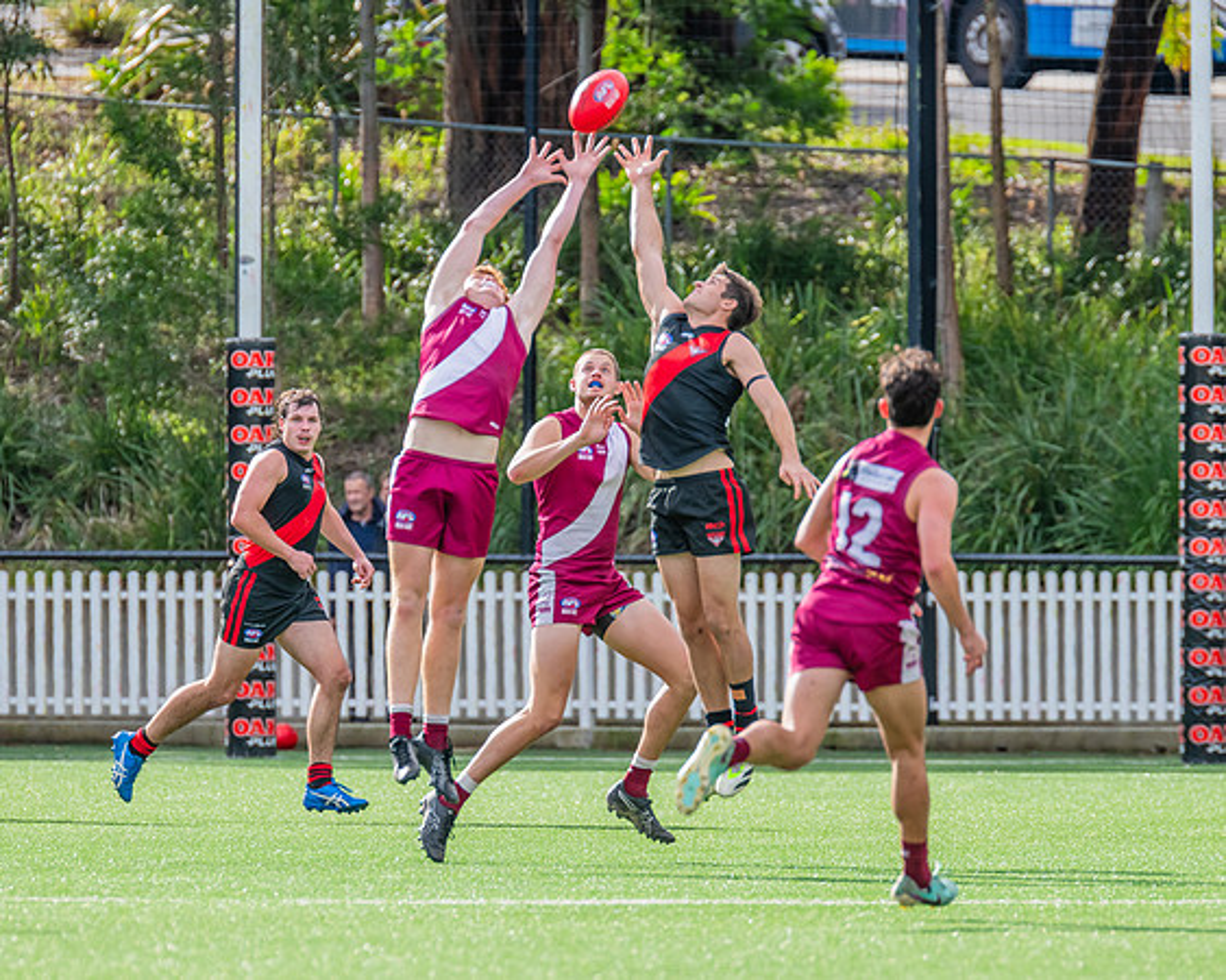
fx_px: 17484
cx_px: 605
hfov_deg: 4.0
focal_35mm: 482
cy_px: 483
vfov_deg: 3.2
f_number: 7.1
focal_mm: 380
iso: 800
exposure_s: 1/1250
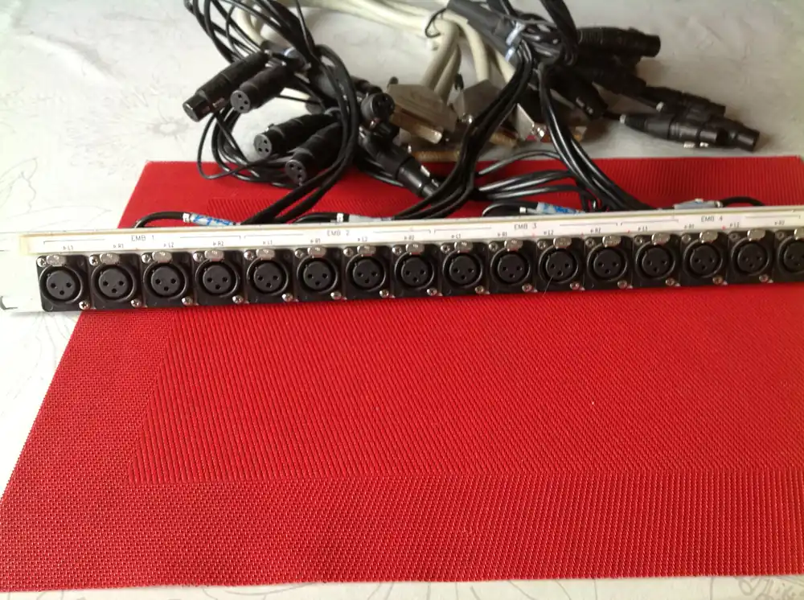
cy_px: 300
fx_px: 811
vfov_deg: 40.6
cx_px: 402
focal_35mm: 35
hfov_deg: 52.7
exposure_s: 1/15
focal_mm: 4.28
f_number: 2.4
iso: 125
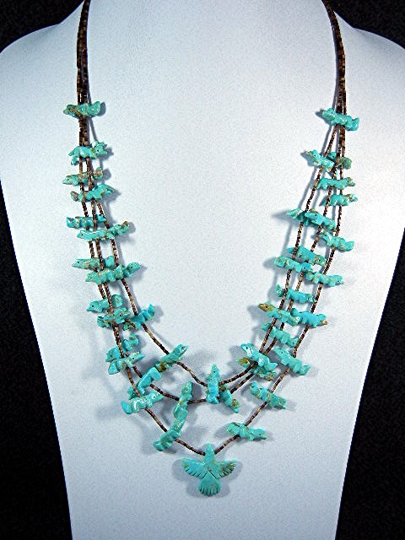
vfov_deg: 42.1
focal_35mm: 45
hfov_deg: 32.2
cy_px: 270
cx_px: 202
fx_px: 702
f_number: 3.8
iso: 160
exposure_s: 1/63.7
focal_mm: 8.1
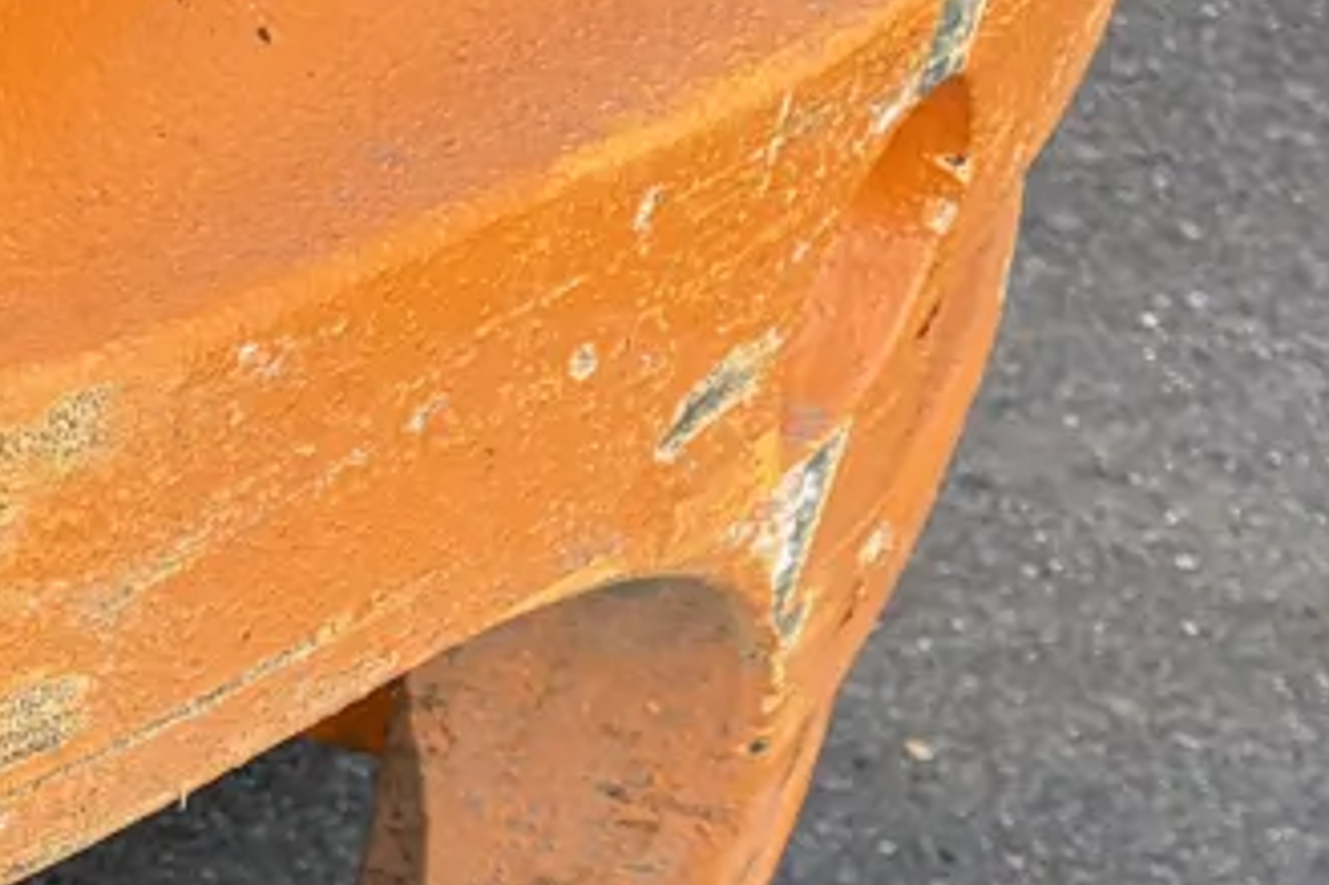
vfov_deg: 8.3
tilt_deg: -40.4
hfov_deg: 12.0
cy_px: 1637
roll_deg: -1.4
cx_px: -1070
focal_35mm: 158
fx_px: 5830
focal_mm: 5.96
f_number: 1.6
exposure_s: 1/142
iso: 40
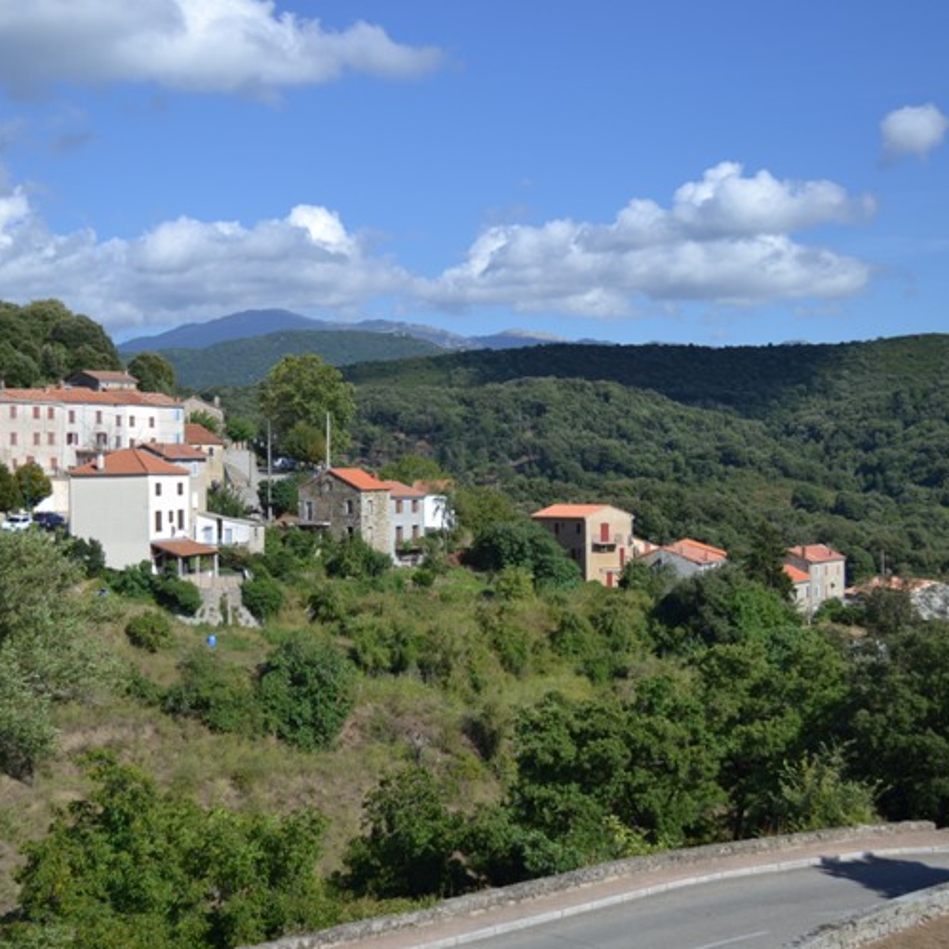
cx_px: 415
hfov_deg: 34.6
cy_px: 497
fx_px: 1520
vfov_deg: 34.7
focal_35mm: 49
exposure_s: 1/1000
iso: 100
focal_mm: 24
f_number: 4
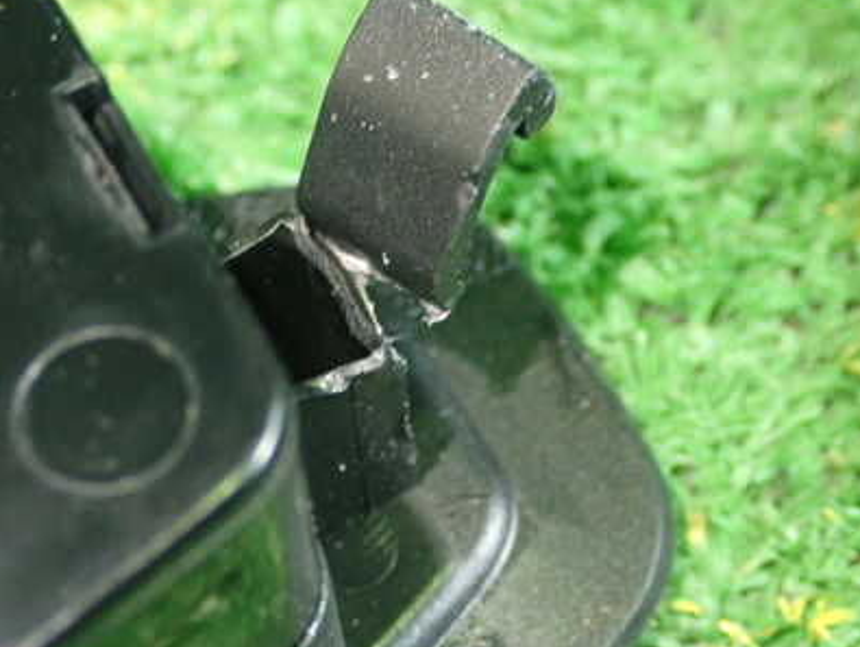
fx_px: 2188
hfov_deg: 22.2
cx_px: 372
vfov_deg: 16.8
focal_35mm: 88
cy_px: 272
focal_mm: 10.35
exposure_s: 1/50
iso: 800
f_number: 3.5
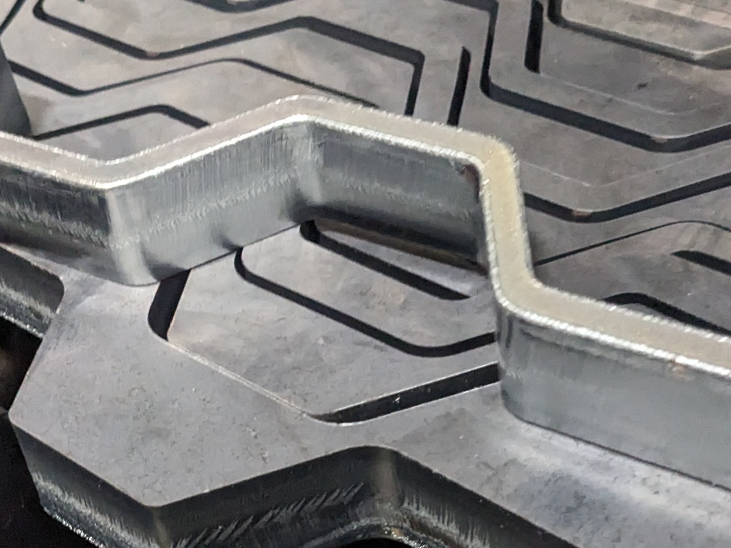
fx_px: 1288
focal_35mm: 61
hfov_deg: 31.7
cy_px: 407
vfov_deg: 23.8
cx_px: 352
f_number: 1.73
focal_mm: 4.38
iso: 2276
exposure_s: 1/40
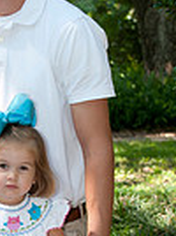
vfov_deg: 7.8
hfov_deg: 5.9
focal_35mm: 252
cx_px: 3
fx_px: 1714
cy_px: 238
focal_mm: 78
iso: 250
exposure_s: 1/125
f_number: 5.6
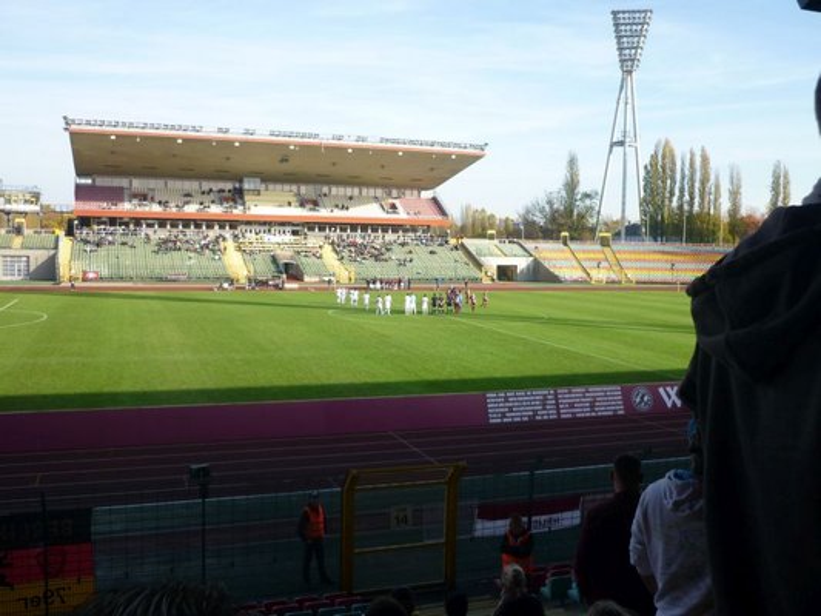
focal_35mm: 33
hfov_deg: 55.3
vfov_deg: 43.0
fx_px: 783
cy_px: 308
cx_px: 410
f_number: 2.8
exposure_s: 1/500
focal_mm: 5.5
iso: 80
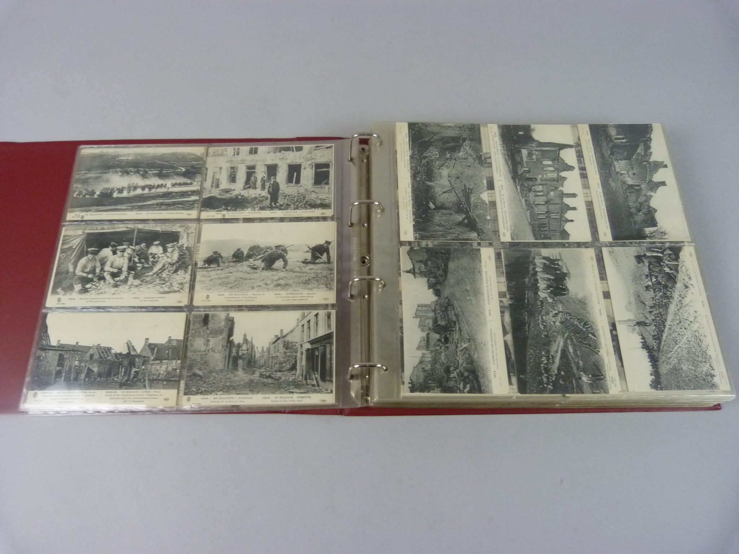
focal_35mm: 25
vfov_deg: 54.9
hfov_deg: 69.4
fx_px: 534
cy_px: 277
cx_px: 370
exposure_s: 1/50
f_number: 2.8
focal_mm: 4.5
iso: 400
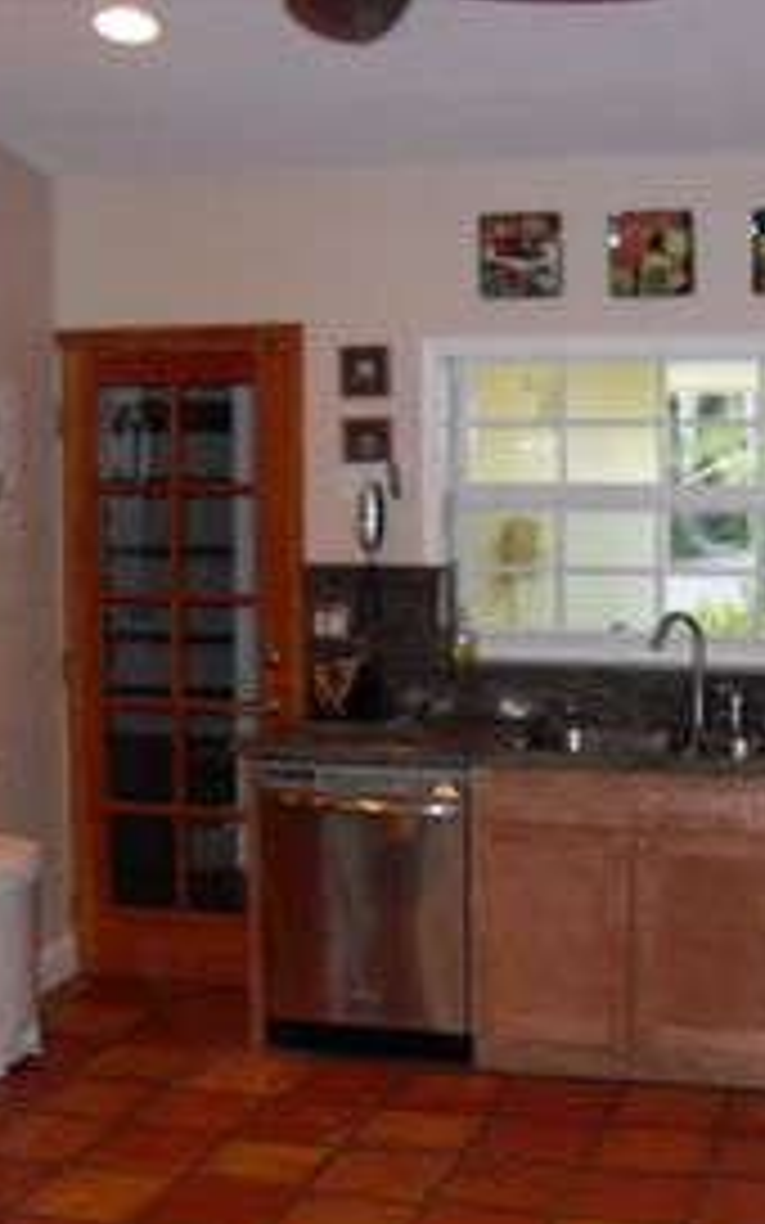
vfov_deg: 38.2
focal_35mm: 53
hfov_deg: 24.2
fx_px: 1768
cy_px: 616
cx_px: 567
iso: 120
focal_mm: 6.3
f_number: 2.8
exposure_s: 1/45
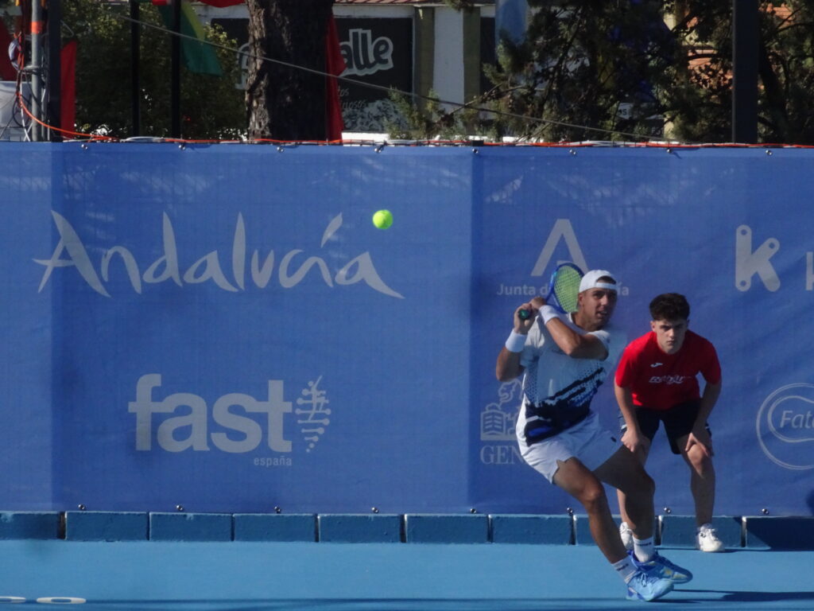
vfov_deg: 4.6
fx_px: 7642
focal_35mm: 325
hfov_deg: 6.1
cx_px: 407
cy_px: 306
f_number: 8
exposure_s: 1/1600
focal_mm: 55.52
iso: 500
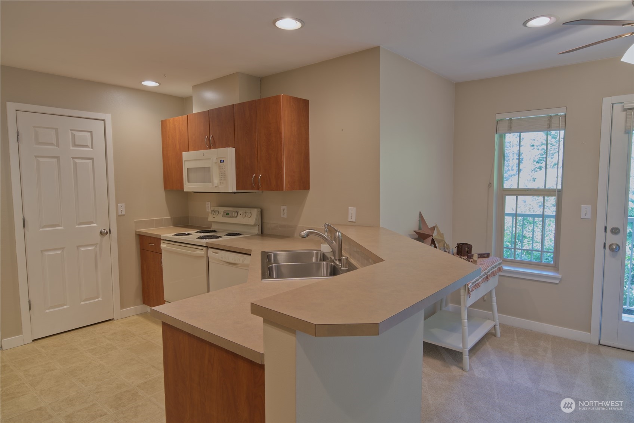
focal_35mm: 21
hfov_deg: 81.2
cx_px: 317
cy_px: 212
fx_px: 370
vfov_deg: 59.5
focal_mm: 21
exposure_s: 1.3
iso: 50
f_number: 8
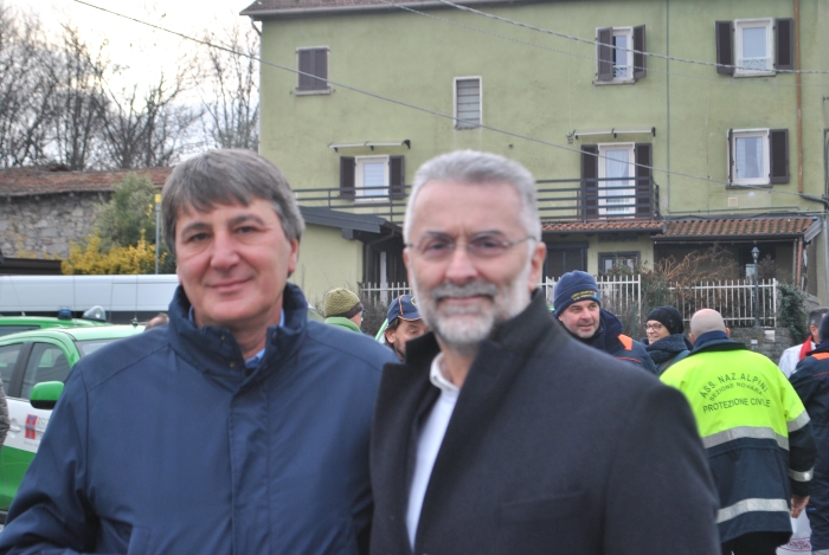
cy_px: 278
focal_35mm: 51
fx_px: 1176
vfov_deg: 26.6
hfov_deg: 38.8
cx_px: 414
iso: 200
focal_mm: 34
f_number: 5
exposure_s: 1/100
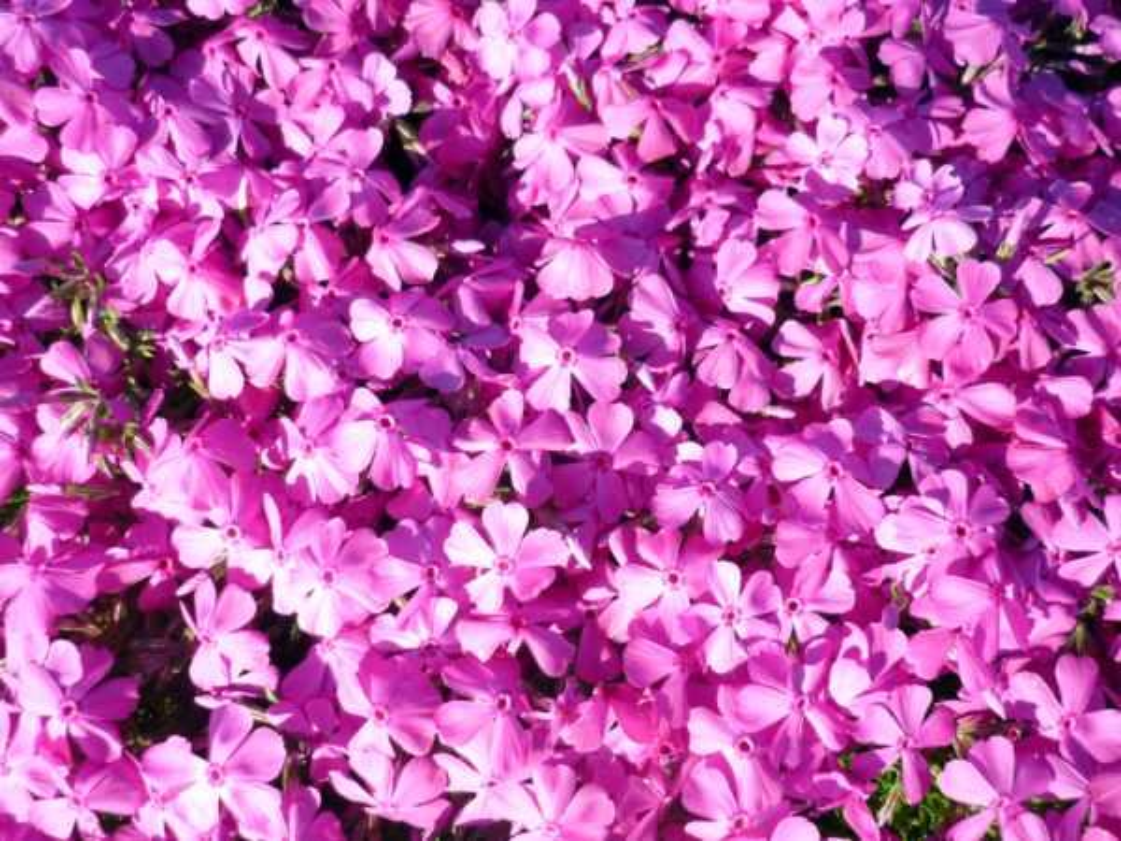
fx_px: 1069
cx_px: 560
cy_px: 420
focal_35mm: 33
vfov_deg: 42.9
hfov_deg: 55.4
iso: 100
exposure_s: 1/640
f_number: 2.8
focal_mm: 5.5
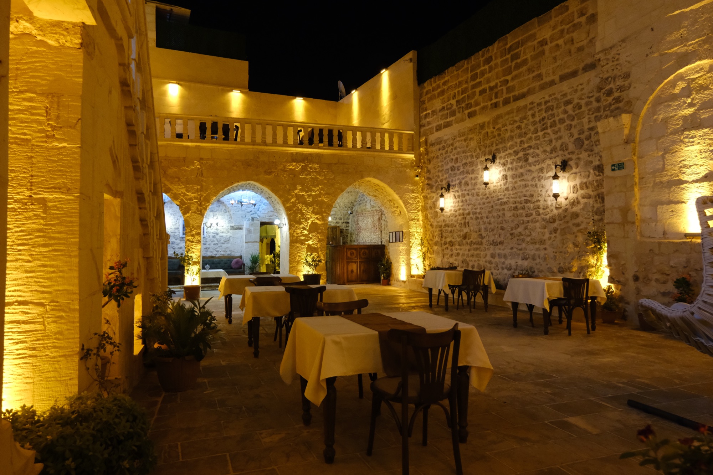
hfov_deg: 73.7
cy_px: 238
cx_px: 356
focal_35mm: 24
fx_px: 475
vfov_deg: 53.1
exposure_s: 1/60
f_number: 4
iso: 4000
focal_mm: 16
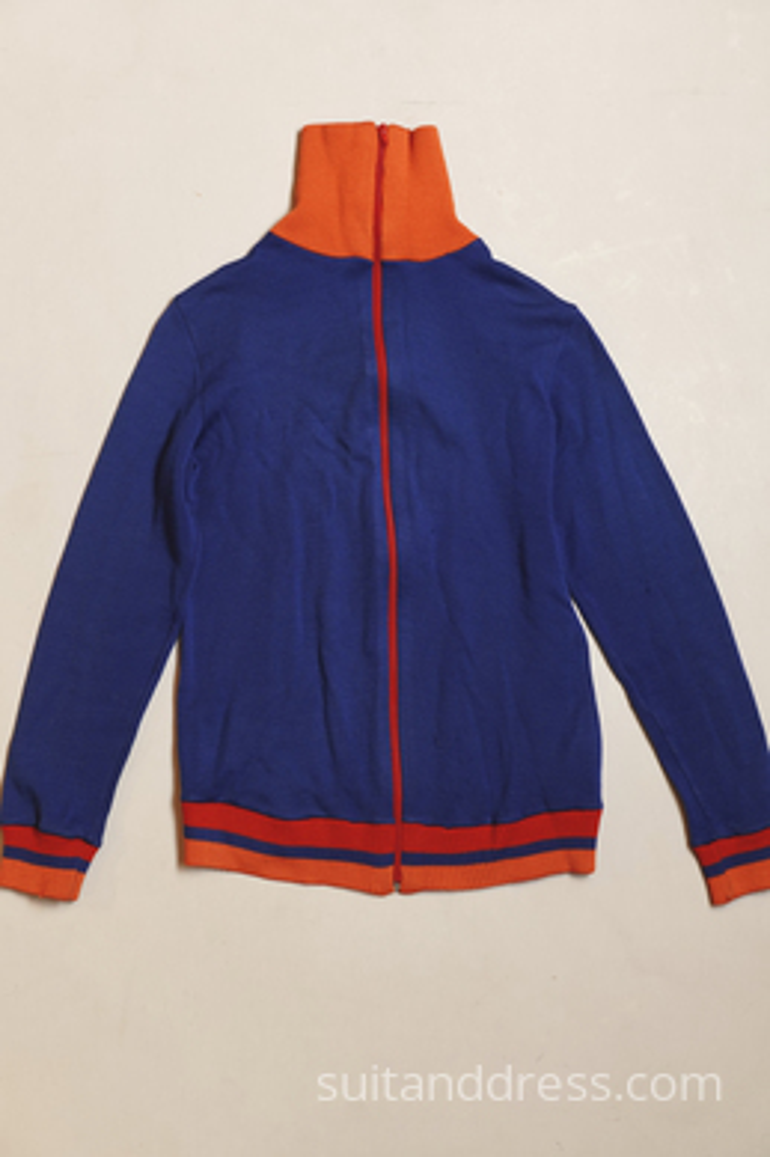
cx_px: 385
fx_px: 1541
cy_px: 578
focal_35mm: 48
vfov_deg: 41.1
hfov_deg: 28.1
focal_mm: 32
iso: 400
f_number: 5.6
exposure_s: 1/50
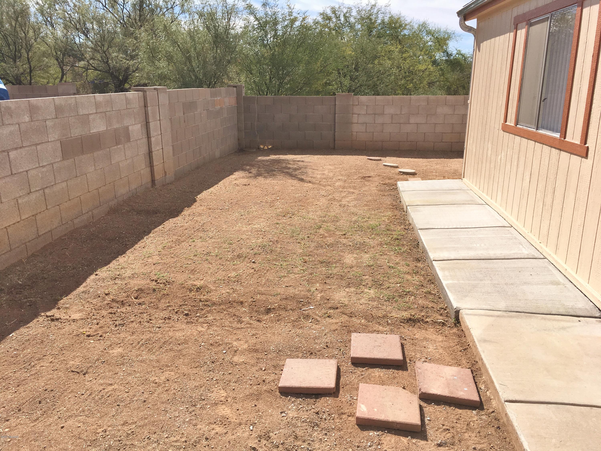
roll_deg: -1.3
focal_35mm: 29
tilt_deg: -16.3
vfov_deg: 48.2
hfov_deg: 61.7
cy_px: 226
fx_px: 503
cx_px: 300
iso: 25
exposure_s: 1/2137
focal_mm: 4.15
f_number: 2.2
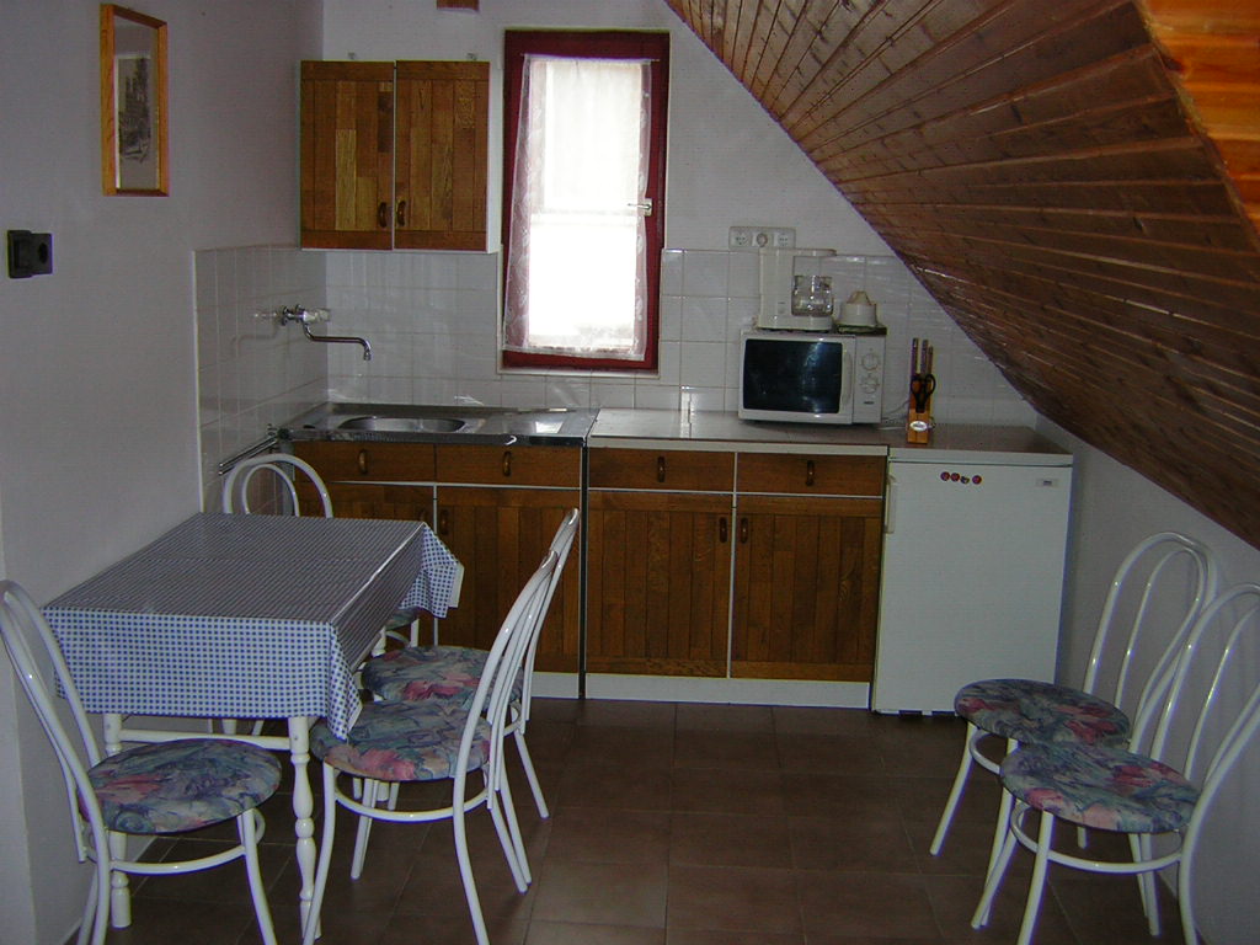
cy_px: 472
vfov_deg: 39.7
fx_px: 1310
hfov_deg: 51.4
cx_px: 630
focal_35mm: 36
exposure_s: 1/60.1
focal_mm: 4.7
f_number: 2.6
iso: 52
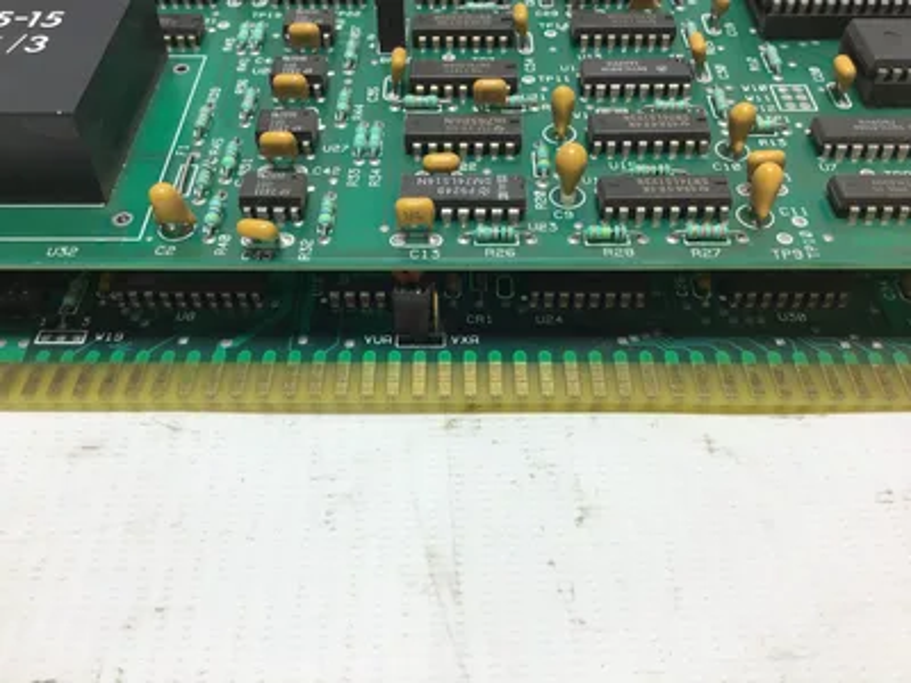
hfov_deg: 58.4
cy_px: 342
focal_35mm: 31
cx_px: 456
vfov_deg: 45.4
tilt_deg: -49.6
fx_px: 816
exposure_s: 1/120
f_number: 2.4
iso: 32
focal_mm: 3.3
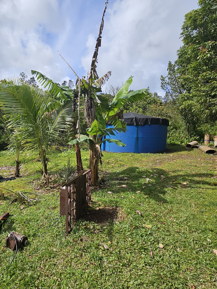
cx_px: 67
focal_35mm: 18
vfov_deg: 87.8
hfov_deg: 68.9
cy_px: 144
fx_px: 150
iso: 50
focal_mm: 2.2
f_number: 2.2
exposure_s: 1/2921
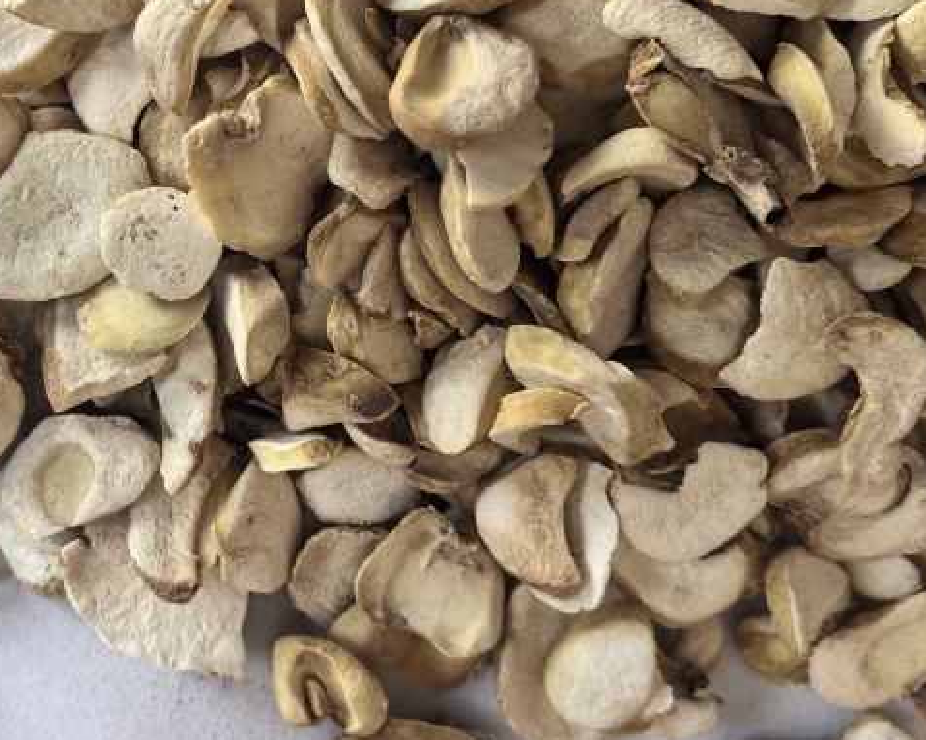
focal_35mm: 44
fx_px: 1206
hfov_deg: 41.4
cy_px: 247
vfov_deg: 33.8
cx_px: 296
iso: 100
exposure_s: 1/100
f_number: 2
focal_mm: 5.75
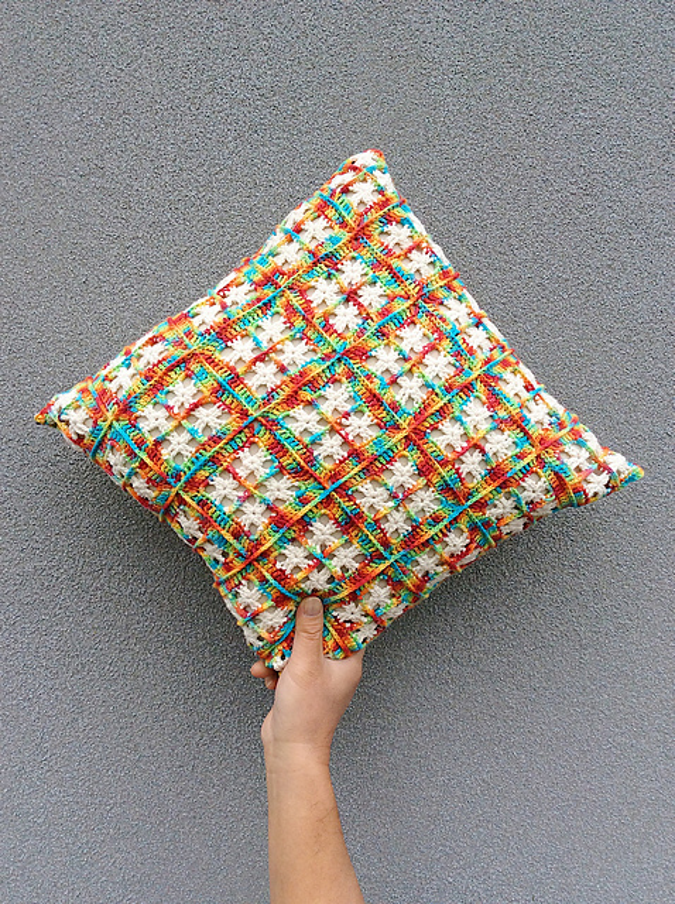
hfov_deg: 44.1
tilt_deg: -4.1
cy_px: 452
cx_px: 338
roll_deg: +0.3
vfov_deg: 56.9
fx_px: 834
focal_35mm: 32
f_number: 2.4
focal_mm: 3.3
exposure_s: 1/100
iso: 40
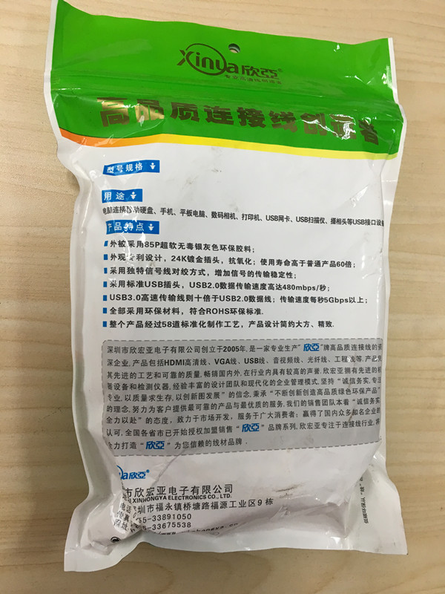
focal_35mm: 29
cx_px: 222
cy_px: 297
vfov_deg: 61.7
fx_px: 497
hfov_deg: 48.2
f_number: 2.2
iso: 80
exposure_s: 1/33
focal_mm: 4.15
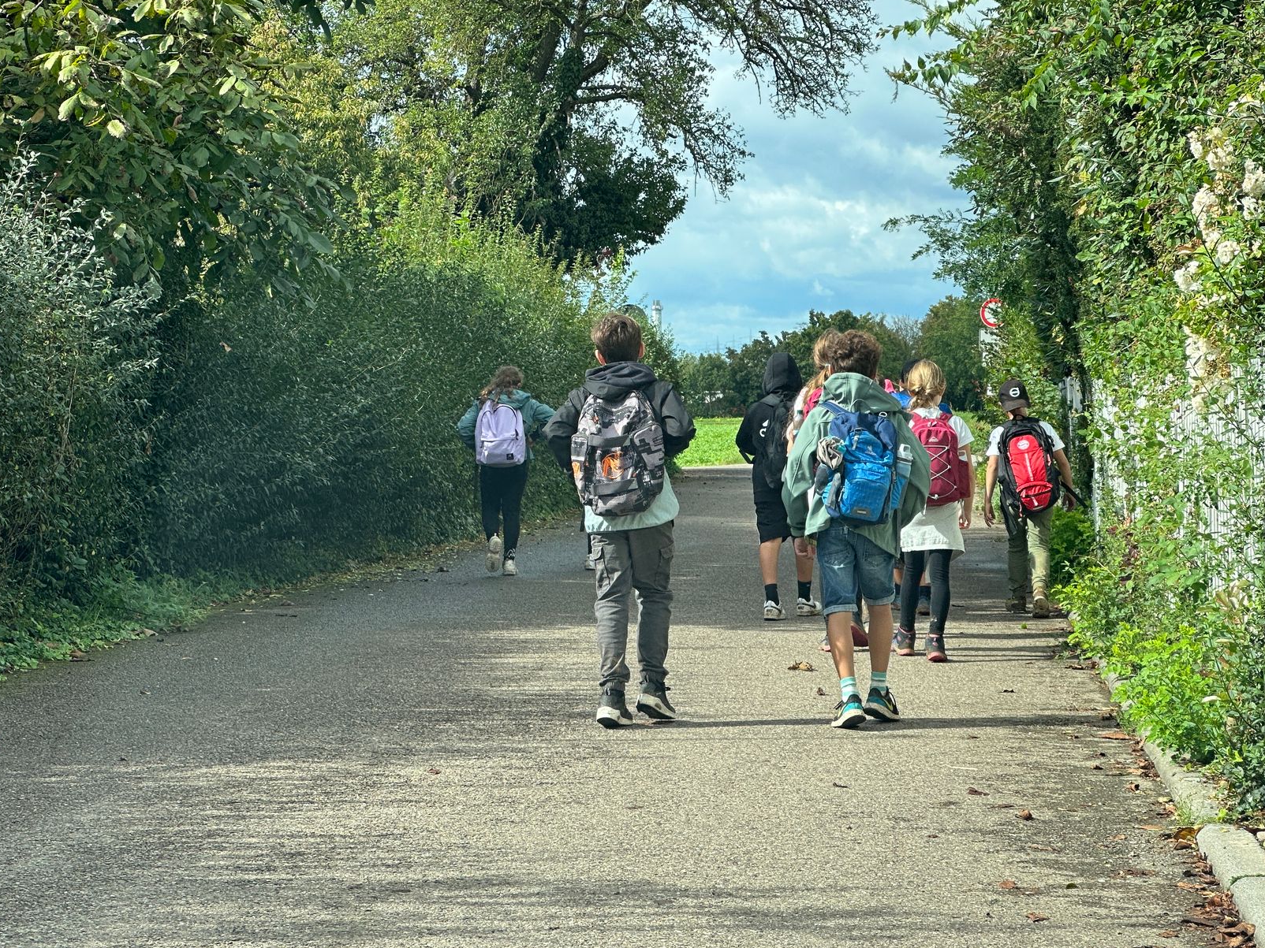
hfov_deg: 20.4
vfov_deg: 15.4
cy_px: 415
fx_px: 3508
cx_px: 517
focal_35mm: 96
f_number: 2.8
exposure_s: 1/278
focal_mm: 9
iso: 32
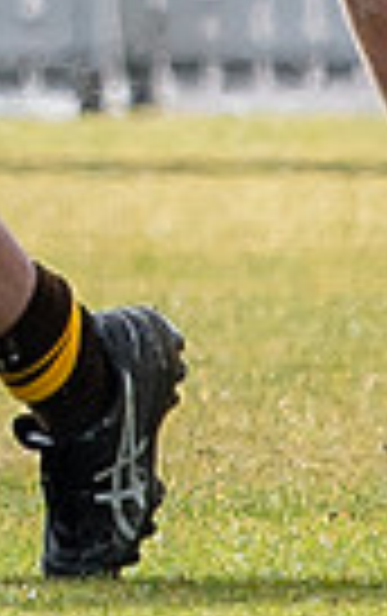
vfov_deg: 0.4
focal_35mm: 5068
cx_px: -706
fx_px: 85256
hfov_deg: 0.3
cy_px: -418
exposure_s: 1/1000
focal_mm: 200
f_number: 4
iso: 140
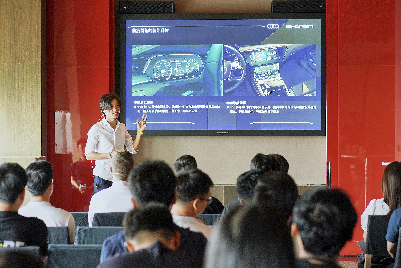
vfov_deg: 16.7
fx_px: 913
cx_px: 200
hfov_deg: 24.8
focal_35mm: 82
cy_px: 134
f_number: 2.5
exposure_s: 1/100
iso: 400
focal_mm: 55
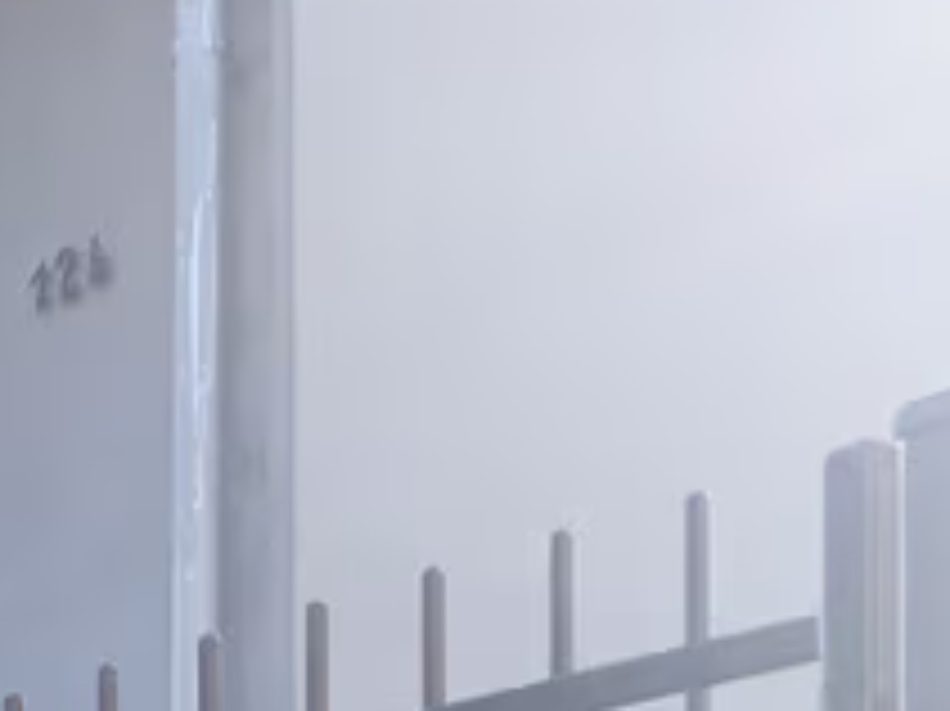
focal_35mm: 131
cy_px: 1588
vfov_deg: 10.1
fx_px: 3593
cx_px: -306
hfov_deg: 14.4
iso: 40
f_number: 1.7
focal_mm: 3.71
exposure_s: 1/291
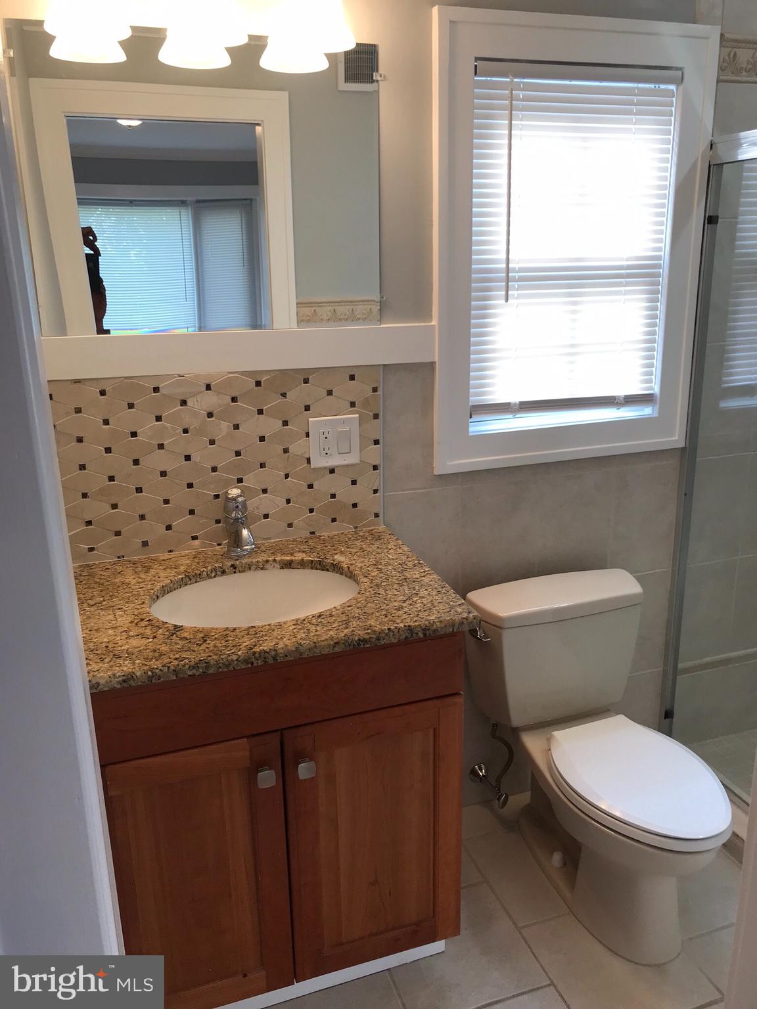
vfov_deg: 63.4
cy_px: 504
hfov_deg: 49.7
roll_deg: +1.9
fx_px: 816
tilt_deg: -16.3
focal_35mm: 28
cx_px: 378
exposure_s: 1/60
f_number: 1.8
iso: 25
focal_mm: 3.99
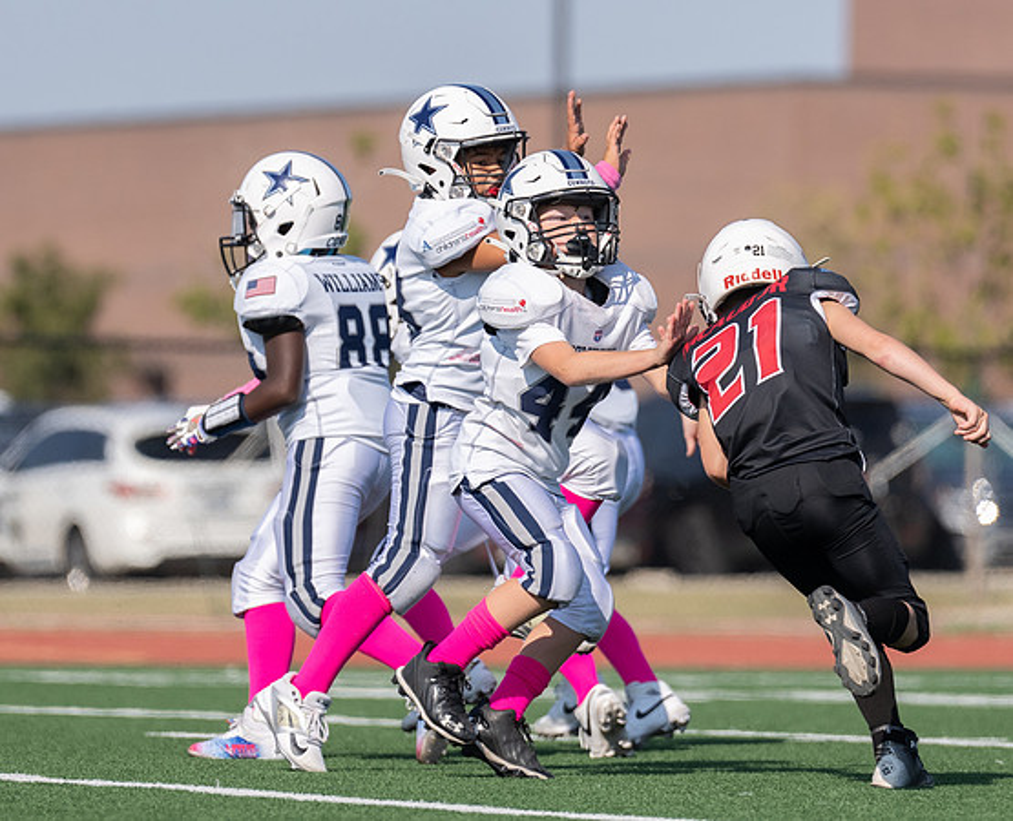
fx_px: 13252
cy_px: 332
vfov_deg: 3.5
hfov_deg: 4.4
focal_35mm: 440
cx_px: 464
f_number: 2.8
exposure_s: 1/2500
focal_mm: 200
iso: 100
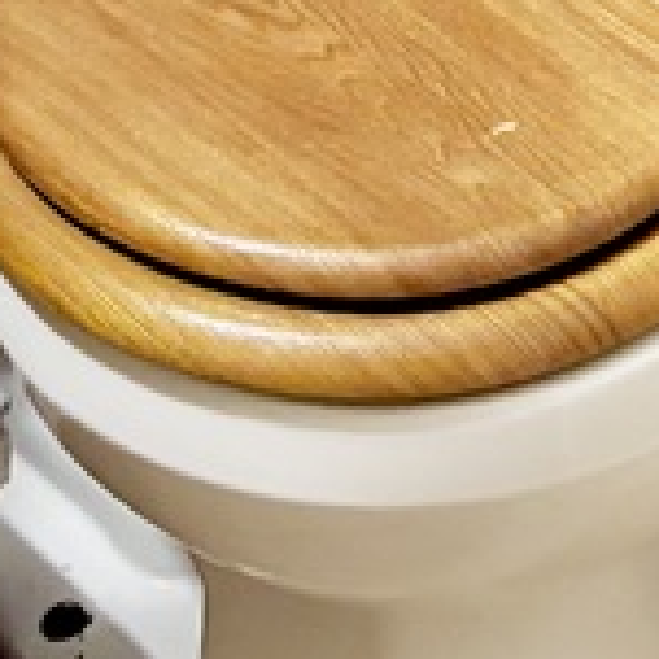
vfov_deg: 8.9
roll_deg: -1.8
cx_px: 934
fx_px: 3532
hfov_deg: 10.4
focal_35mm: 164
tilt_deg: -16.3
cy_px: -1239
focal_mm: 5.96
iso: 400
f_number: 1.6
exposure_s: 1/40
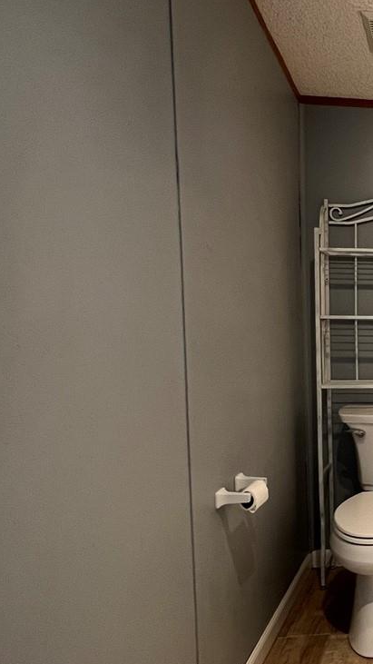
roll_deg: -0.1
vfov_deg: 62.5
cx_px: 519
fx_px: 545
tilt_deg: -5.6
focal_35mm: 31
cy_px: 365
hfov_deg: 28.6
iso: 160
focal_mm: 1.57
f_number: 1.8
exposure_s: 1/60
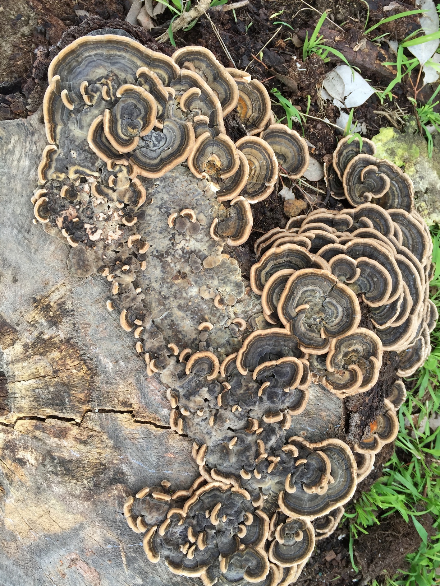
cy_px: 293
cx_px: 220
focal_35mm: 29
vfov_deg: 61.7
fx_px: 491
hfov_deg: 48.2
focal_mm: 4.15
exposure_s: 1/265
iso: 32
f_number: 2.2
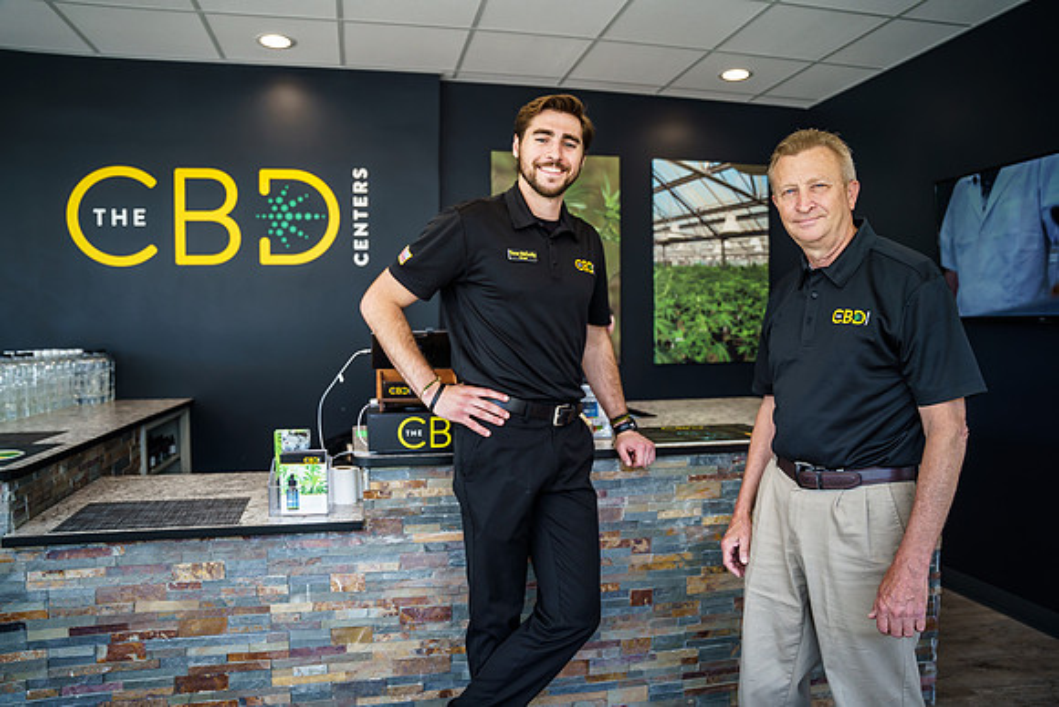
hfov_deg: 70.0
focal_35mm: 26
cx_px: 530
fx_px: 756
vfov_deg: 50.1
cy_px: 354
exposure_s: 1/320
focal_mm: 25.7
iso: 640
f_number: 2.8
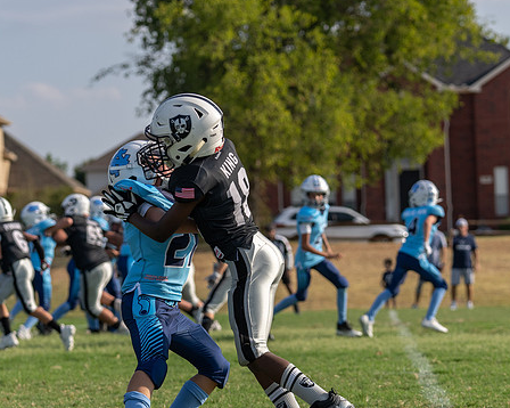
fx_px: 2716
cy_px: 315
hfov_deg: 10.7
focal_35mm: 180
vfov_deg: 8.6
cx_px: 223
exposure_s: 1/1600
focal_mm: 92
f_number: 3.5
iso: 100
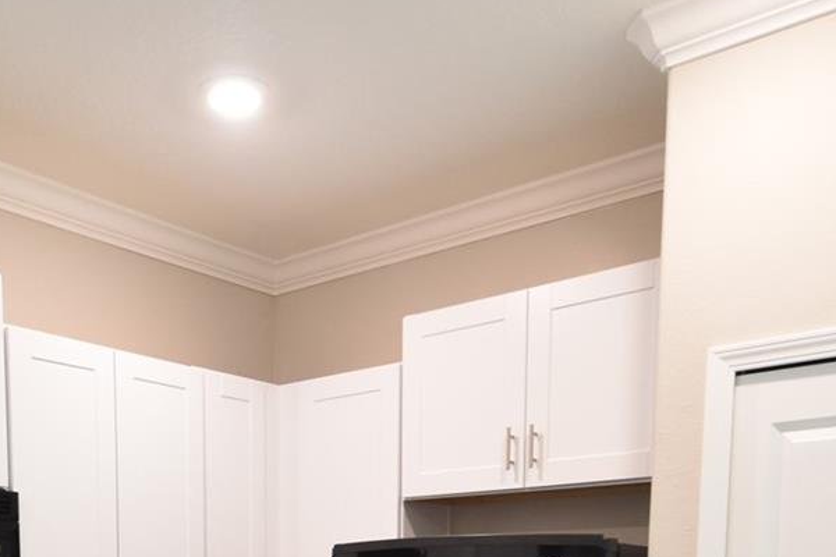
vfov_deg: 28.6
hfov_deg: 47.7
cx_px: 280
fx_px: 929
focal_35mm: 40
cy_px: 684
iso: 1100
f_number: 3.5
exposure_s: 1/60
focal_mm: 10
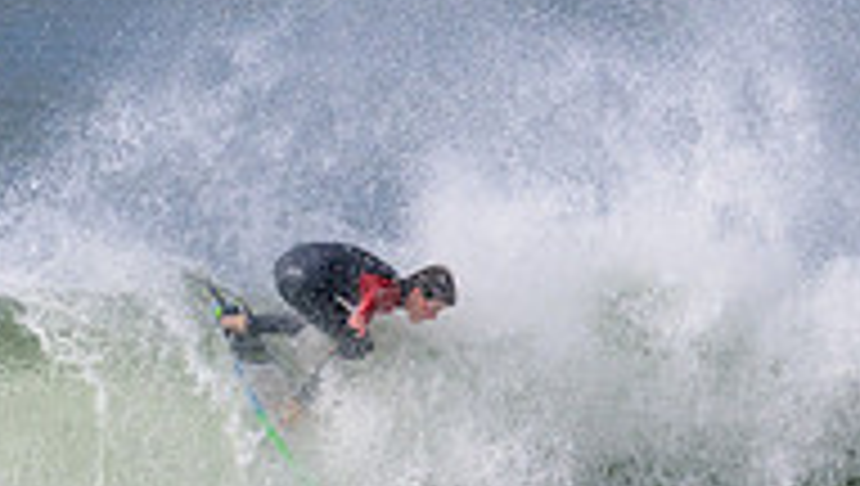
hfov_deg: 1.2
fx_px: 40048
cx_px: 154
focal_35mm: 1754
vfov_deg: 0.7
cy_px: 529
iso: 450
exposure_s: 1/2000
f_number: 10
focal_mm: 420
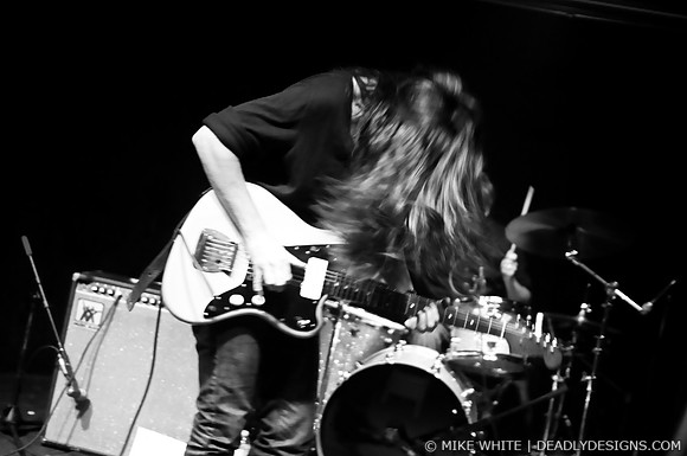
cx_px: 344
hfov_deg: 43.7
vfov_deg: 29.8
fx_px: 858
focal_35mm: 45
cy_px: 228
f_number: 1.8
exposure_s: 1/60
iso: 1000
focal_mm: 30
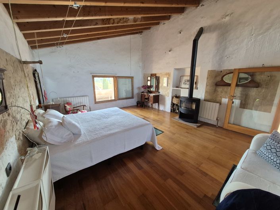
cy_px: 105
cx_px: 140
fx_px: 105
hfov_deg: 106.2
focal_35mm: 13
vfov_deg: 89.9
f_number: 2.2
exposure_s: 1/50
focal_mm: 1.74
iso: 250
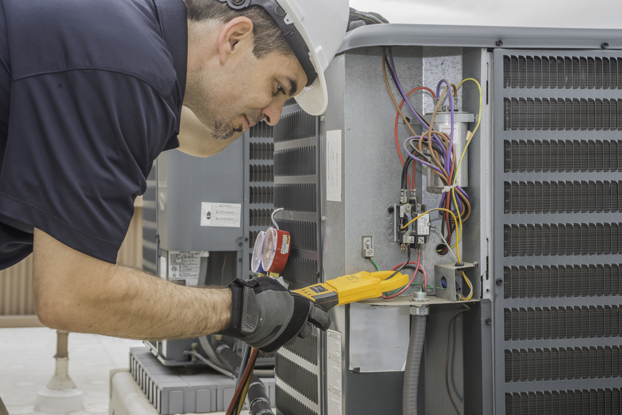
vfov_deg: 21.9
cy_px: 208
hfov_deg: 32.4
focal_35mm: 62
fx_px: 1072
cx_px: 311
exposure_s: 1/60
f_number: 11
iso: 320
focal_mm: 62
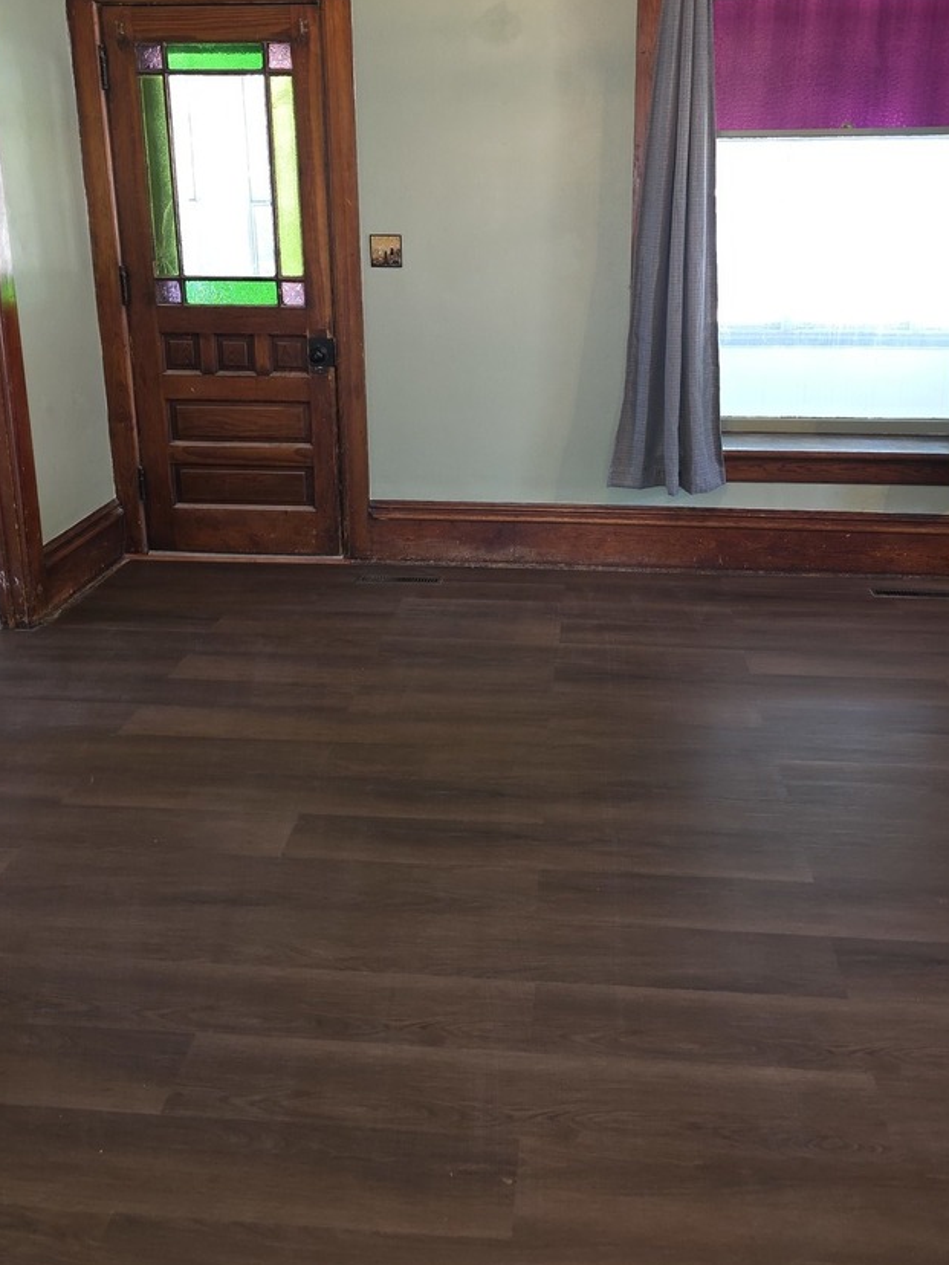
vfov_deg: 58.9
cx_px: 506
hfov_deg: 46.8
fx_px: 1097
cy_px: 449
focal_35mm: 30
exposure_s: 1/24
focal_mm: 6.3
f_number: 1.7
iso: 160
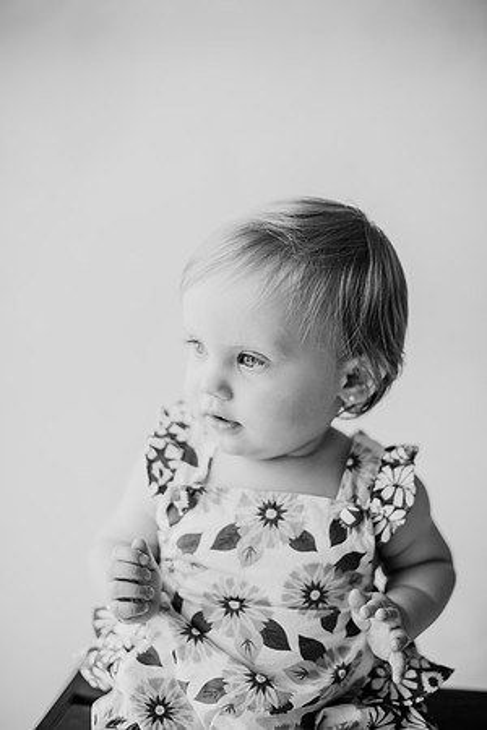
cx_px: 244
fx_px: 1015
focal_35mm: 50
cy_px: 365
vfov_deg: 39.6
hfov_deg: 27.0
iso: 400
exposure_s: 1/800
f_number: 2
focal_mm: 50
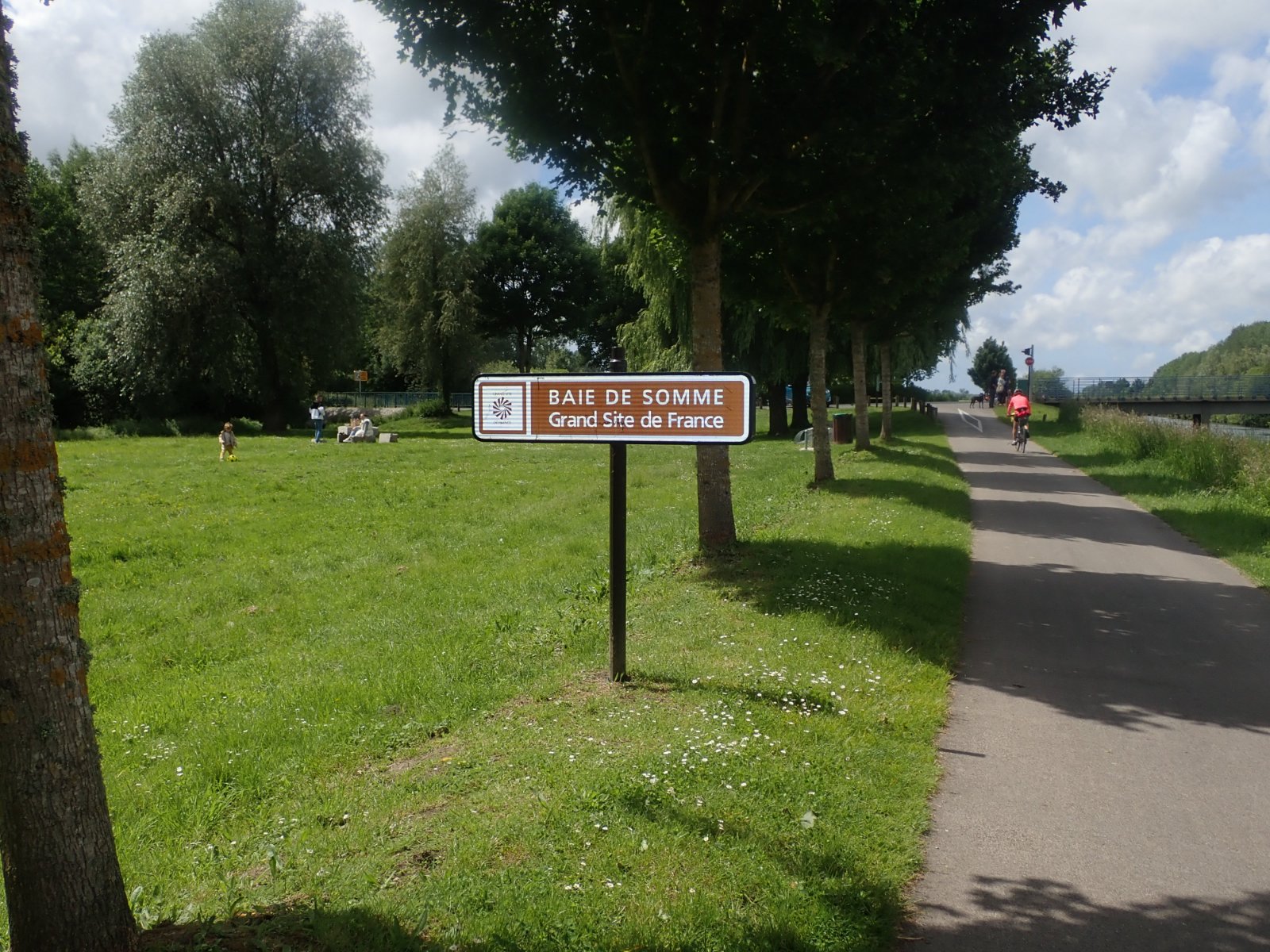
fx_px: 1394
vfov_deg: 37.7
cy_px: 476
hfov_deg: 49.0
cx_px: 635
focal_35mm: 38
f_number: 10
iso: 100
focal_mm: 6.86
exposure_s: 1/125
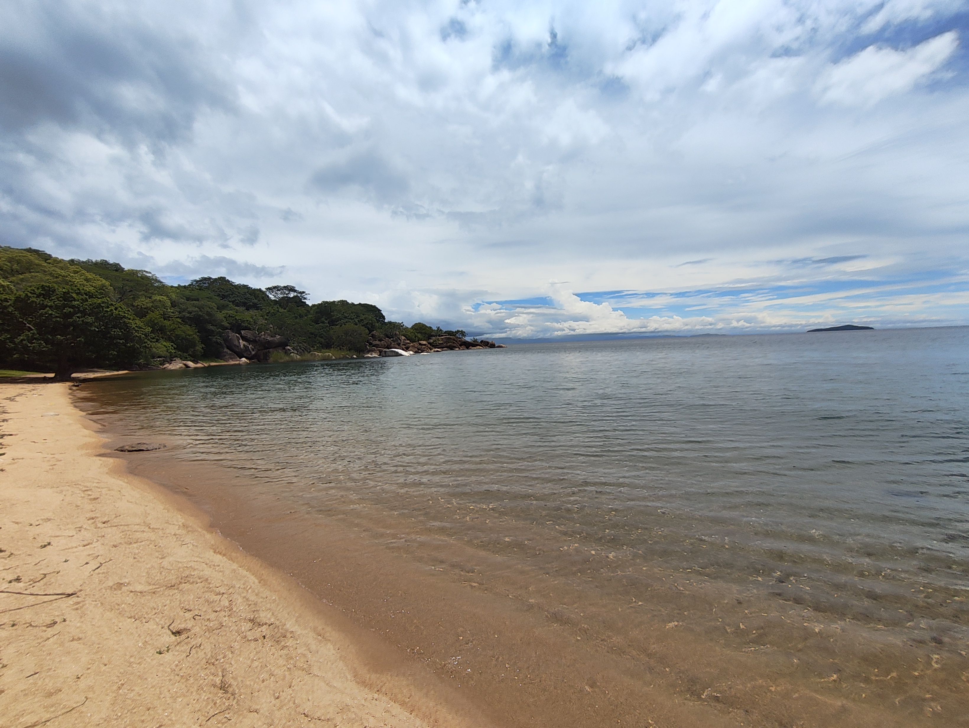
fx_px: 420
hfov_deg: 98.1
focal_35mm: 15
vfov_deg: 81.8
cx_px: 484
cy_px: 364
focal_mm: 1.64
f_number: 2.2
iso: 50
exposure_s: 1/3399
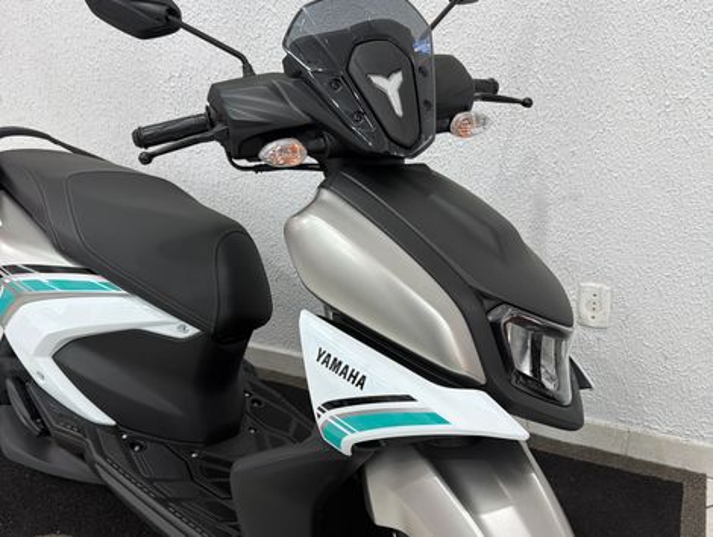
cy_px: 268
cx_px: 356
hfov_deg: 71.5
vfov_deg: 56.9
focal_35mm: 24
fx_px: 495
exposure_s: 1/60
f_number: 1.78
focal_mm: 6.76
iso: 125
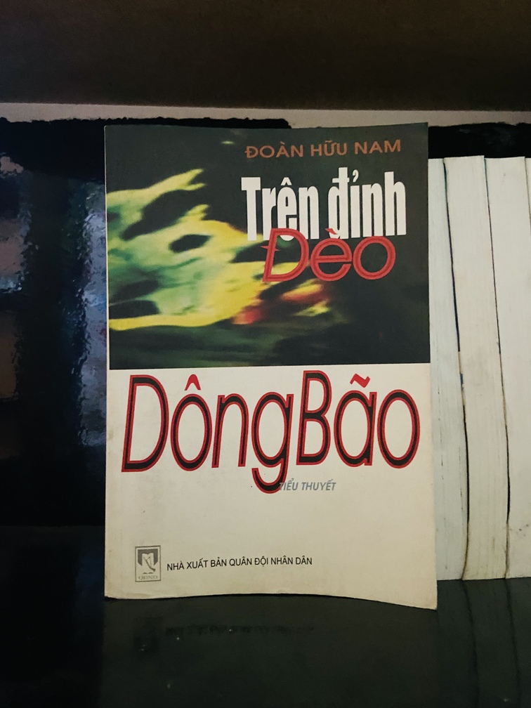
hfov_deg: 53.1
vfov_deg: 67.3
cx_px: 266
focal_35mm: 26
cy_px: 354
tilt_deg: +2.9
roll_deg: +0.3
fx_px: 532
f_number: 1.8
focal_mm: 4.25
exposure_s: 1/25
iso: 1000
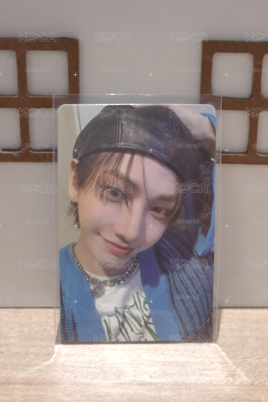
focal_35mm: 72
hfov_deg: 18.9
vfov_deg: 28.1
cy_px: 201
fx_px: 804
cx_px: 151
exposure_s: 1/30
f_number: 2.4
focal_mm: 7
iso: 200
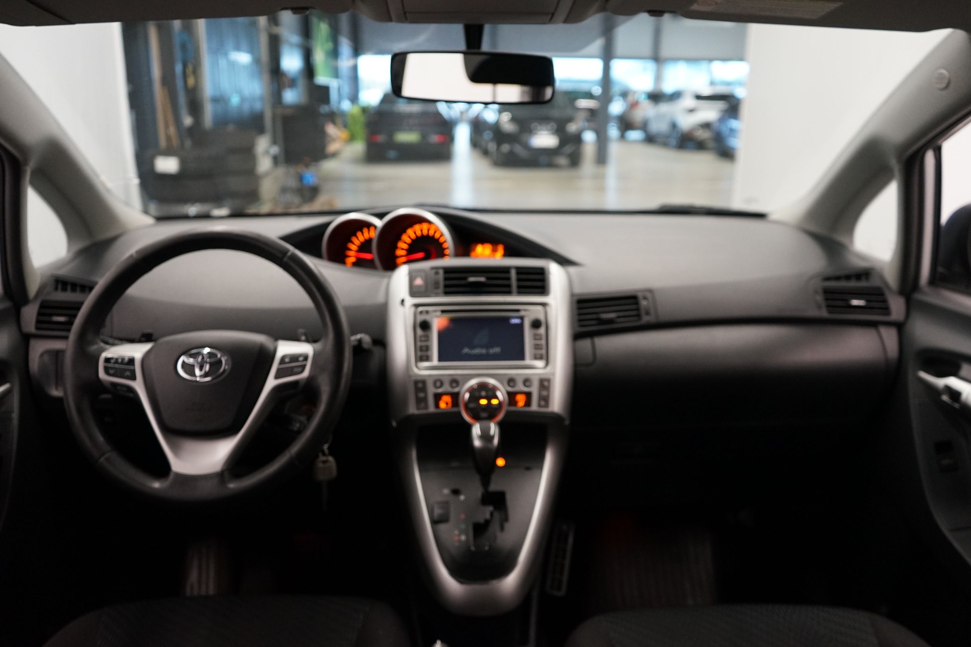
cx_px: 486
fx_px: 782
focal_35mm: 29
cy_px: 324
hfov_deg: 63.7
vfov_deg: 45.0
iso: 2000
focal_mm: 29
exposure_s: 1/160
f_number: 3.5
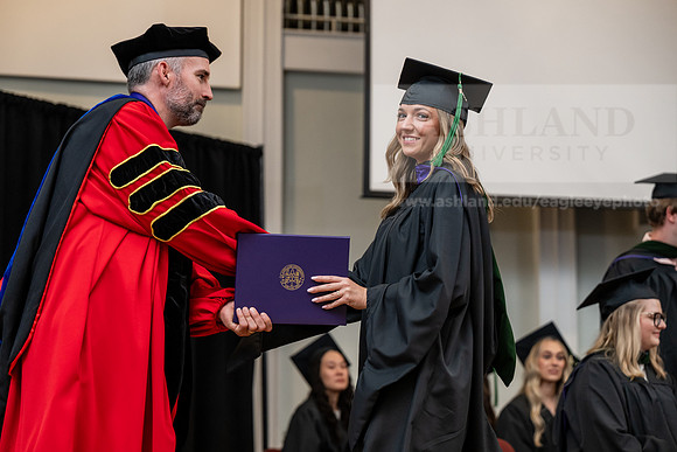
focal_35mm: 89
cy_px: 226
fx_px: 1674
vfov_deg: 15.4
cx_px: 338
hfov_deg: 22.9
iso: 1600
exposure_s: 1/200
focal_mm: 89
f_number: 3.5
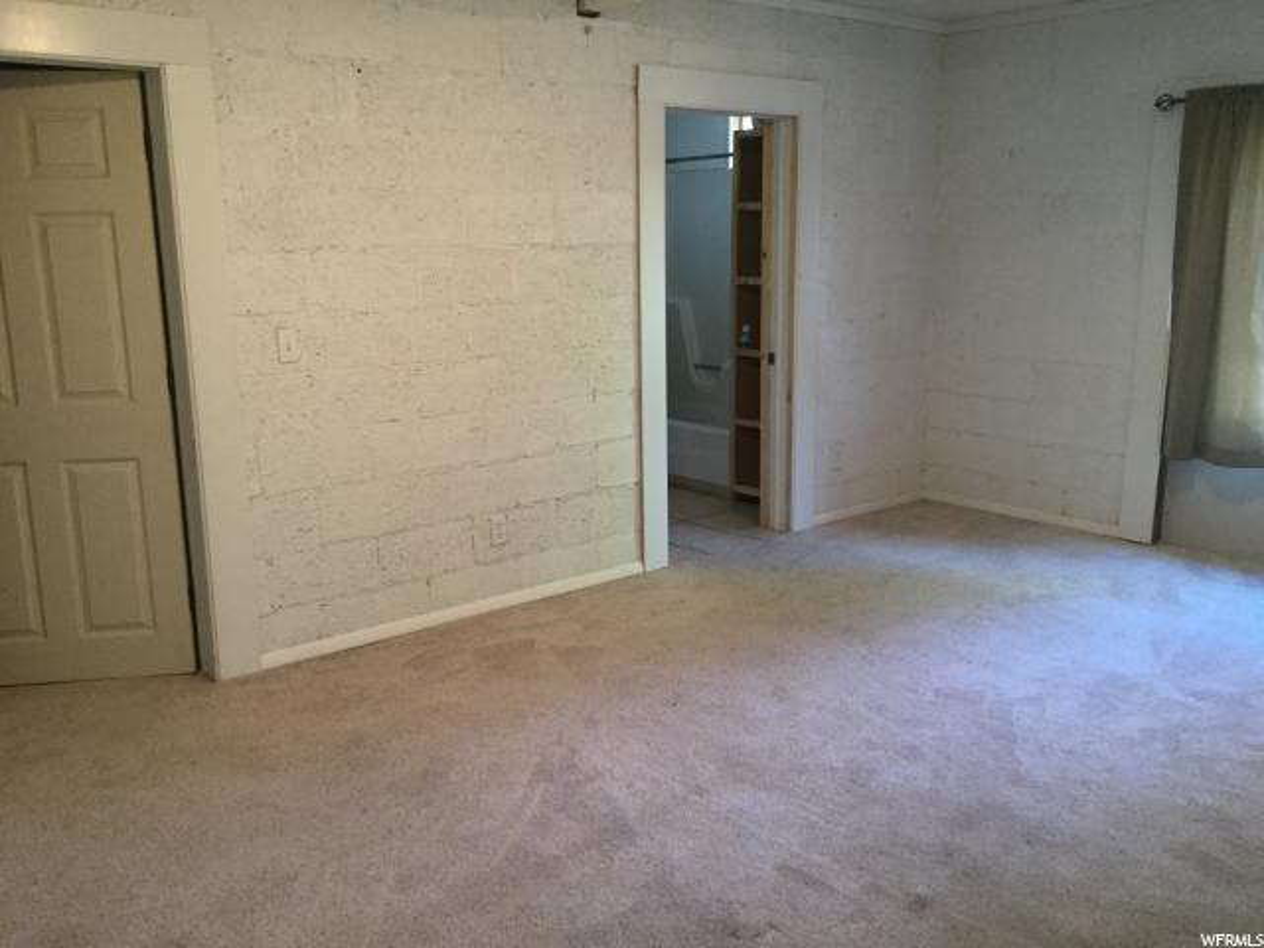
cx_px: 632
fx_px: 1132
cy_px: 474
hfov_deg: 58.4
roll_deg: +0.8
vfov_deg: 45.4
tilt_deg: -12.7
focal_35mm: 31
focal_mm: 3.3
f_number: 2.4
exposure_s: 1/30
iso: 125
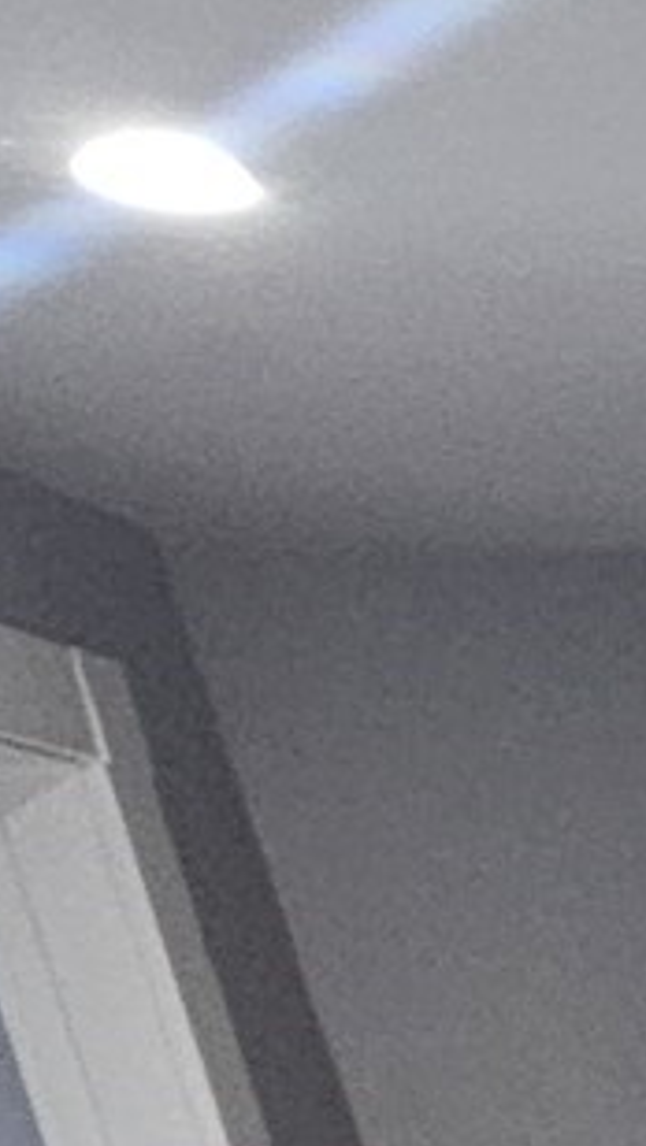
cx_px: 3353
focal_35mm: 94
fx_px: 2860
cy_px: 1802
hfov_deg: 6.1
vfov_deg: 19.3
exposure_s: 1/40
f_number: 2.2
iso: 320
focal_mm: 2.2
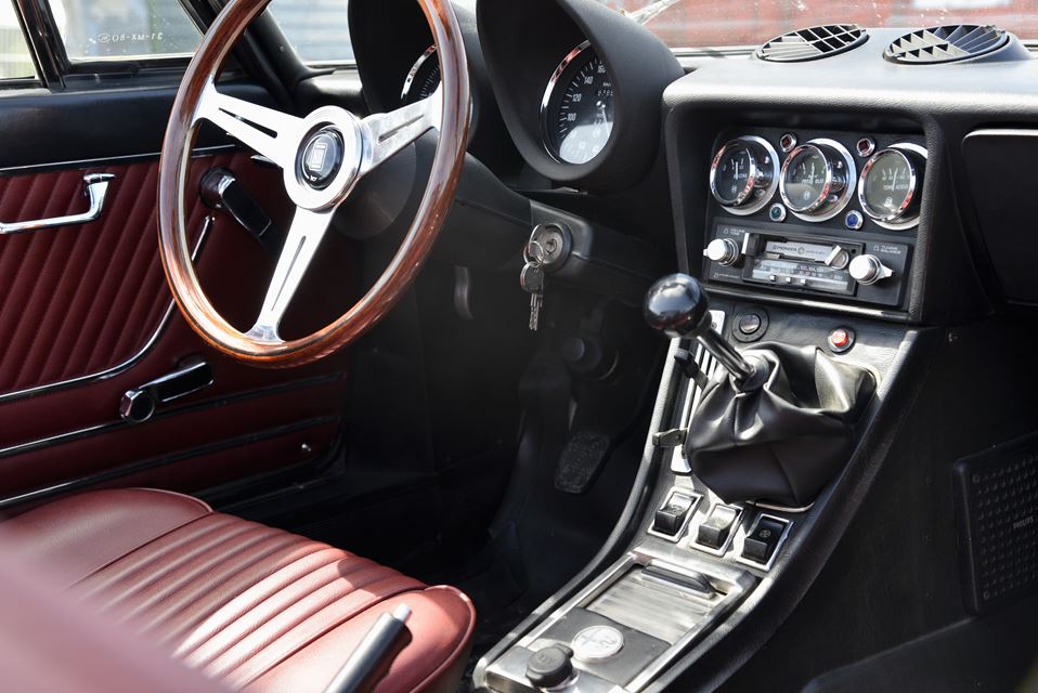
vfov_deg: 26.0
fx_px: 1500
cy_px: 346
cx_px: 519
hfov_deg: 38.2
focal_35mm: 52
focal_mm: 52
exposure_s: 1/125
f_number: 5.6
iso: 250
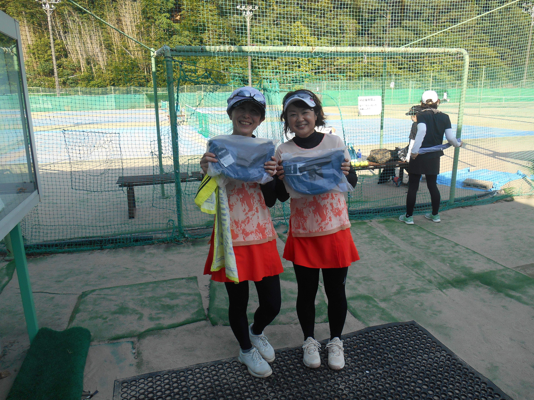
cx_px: 267
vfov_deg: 53.1
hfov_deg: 67.3
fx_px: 401
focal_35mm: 26
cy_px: 200
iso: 80
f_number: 3.4
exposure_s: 1/320
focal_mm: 4.7
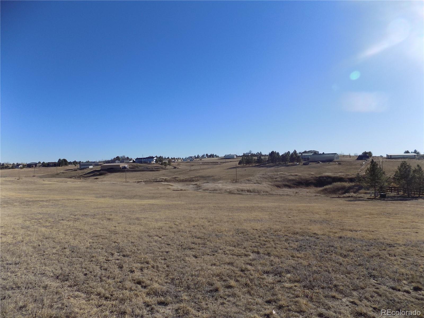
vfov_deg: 58.9
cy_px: 159
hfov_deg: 73.9
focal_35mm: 23
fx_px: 282
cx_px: 212
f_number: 9.9
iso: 80
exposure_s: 1/160
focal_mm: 4
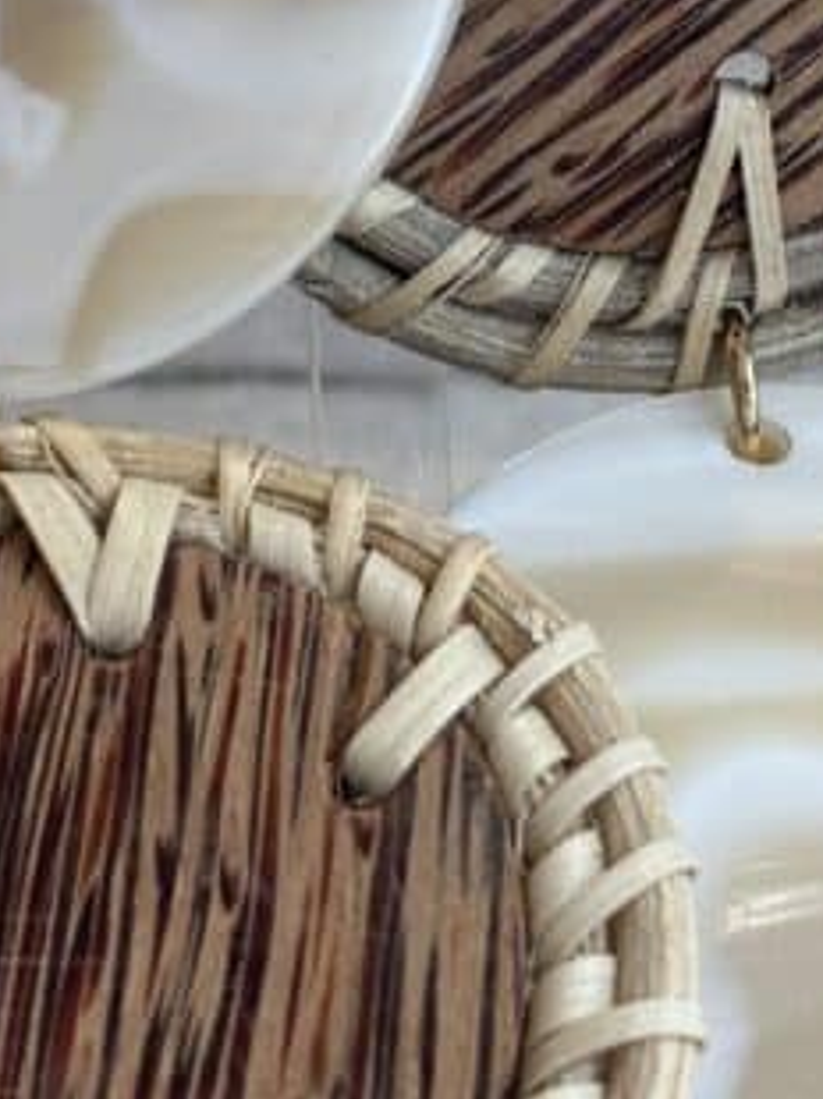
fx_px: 5460
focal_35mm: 172
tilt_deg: -14.3
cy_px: -89
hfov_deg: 8.6
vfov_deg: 11.3
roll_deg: -0.2
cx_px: 362
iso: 32
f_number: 1.6
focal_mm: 5.96
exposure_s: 1/194
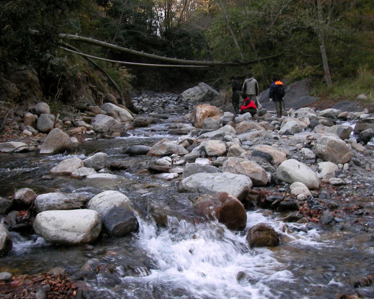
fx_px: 476
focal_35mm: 43
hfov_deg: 42.9
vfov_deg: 34.9
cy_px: 150
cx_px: 180
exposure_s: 1/41.3
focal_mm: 6.3
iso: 50
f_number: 3.5
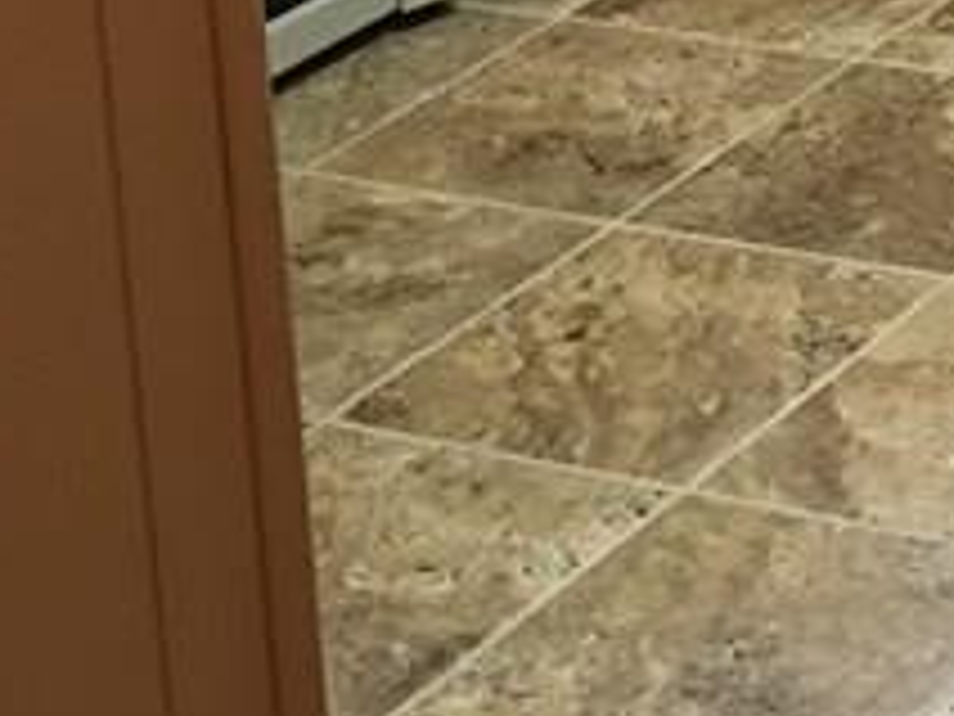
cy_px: -910
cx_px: 1886
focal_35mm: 140
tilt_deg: -9.7
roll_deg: +1.0
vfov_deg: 9.6
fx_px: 3858
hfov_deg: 12.5
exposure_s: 1/15
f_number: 2.2
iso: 64
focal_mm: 4.15
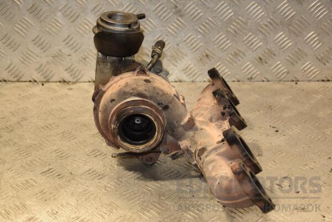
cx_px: 166
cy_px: 111
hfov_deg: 31.9
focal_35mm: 63
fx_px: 581
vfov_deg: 21.6
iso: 800
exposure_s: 1/160
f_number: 4.8
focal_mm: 42
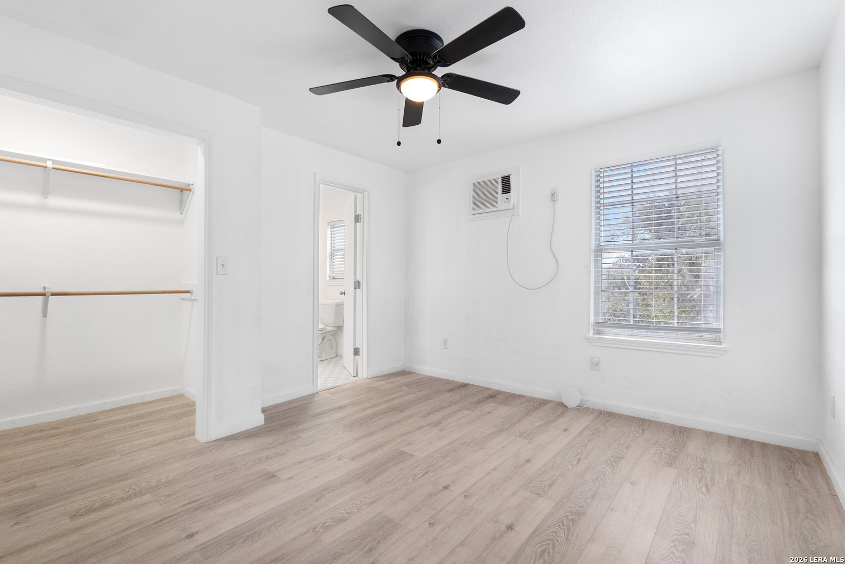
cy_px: 282
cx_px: 422
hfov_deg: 100.4
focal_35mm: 15
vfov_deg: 77.3
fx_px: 352
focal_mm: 10
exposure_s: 1/60
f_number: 6.3
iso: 320
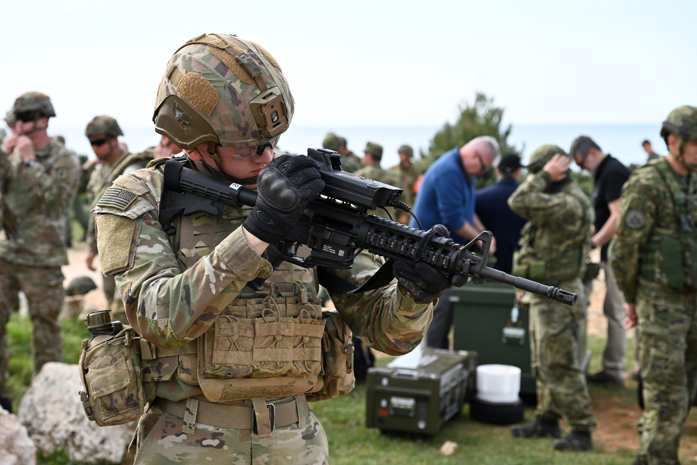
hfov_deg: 29.7
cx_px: 348
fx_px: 1317
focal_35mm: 68
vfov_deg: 20.0
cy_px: 232
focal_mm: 68
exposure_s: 1/250
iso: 110
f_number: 5.6
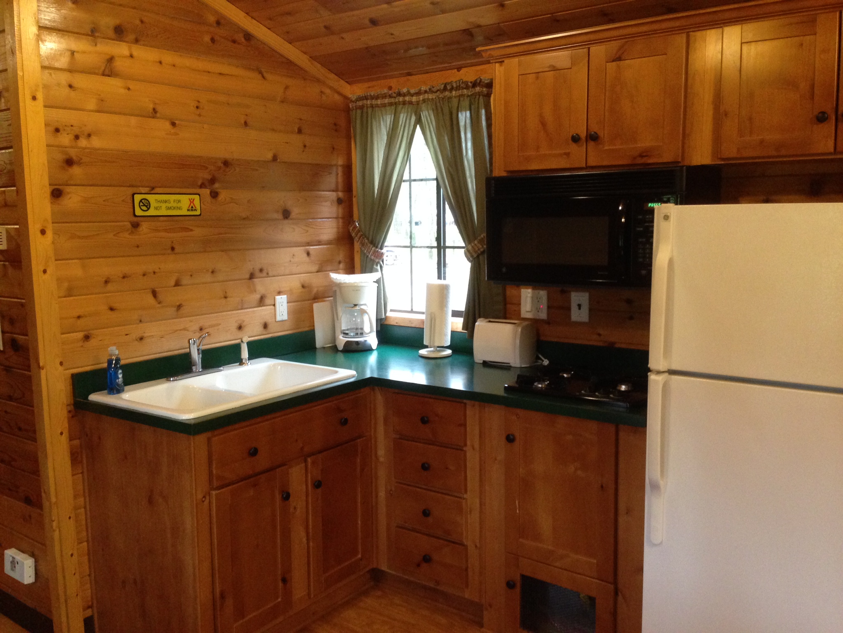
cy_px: 316
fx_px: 804
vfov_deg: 42.9
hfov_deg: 55.4
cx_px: 422
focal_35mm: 33
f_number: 2.4
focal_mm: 4.12
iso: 320
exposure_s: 1/20
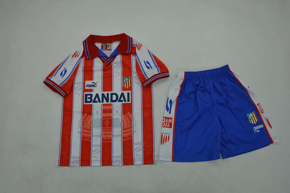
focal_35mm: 32
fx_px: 254
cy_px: 96
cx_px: 145
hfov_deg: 59.5
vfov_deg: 41.6
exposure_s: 1/125
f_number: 16
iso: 400
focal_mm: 21
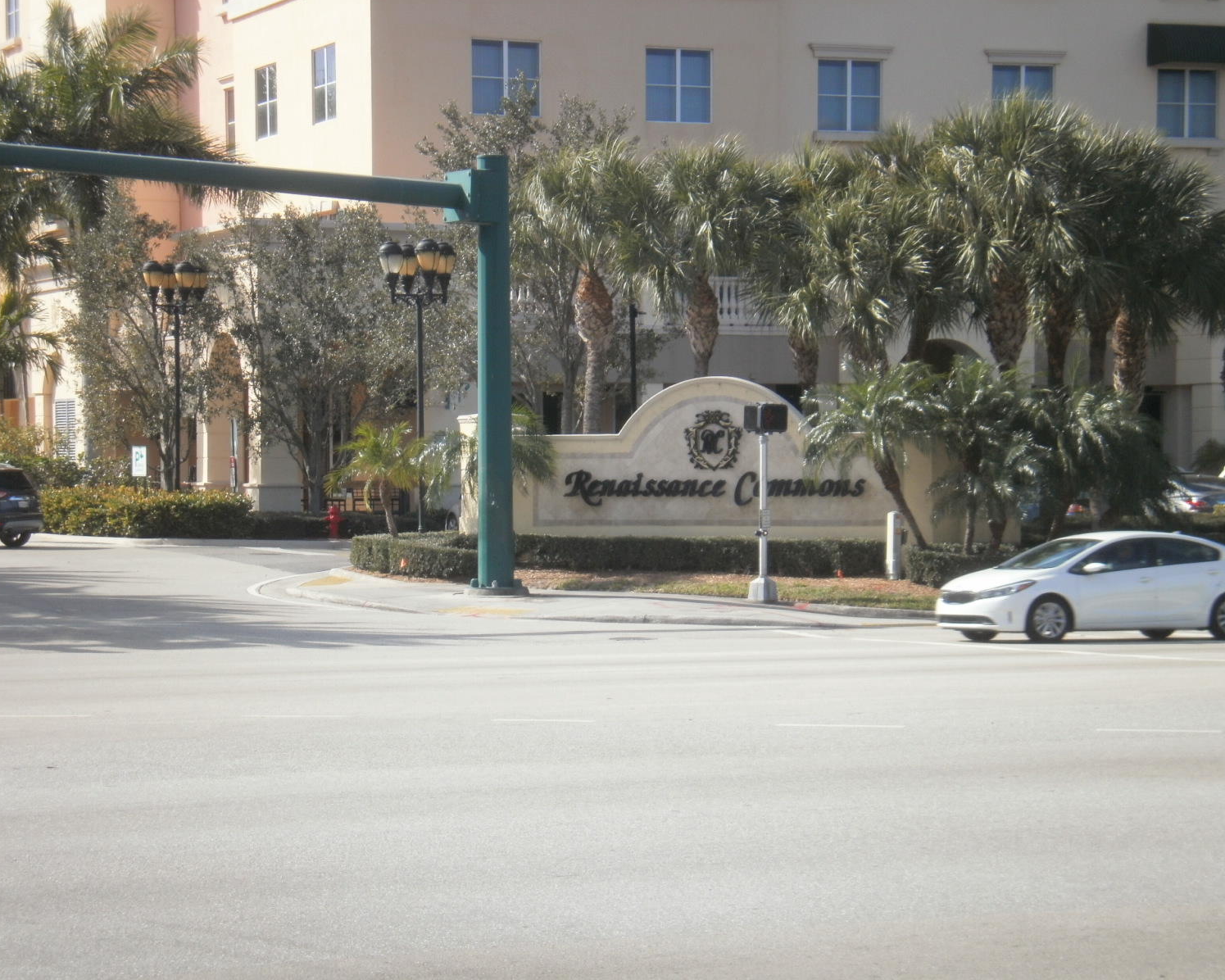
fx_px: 3408
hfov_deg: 20.4
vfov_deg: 16.4
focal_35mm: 94
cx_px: 635
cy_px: 489
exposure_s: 1/320
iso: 100
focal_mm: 15.91
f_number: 5.5
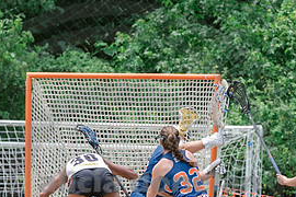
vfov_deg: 1.7
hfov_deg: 2.5
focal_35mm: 821
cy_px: 236
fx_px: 6750
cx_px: 144
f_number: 5
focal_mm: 200
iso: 400
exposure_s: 1/1600
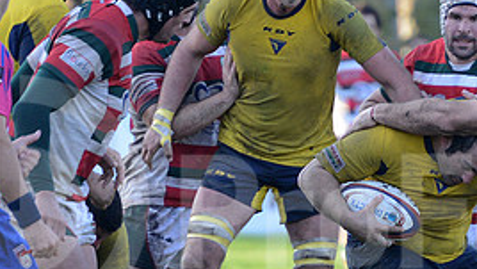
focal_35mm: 613
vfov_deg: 2.0
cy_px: 208
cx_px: 324
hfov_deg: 3.5
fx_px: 7756
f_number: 4
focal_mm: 270
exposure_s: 1/500
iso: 1250
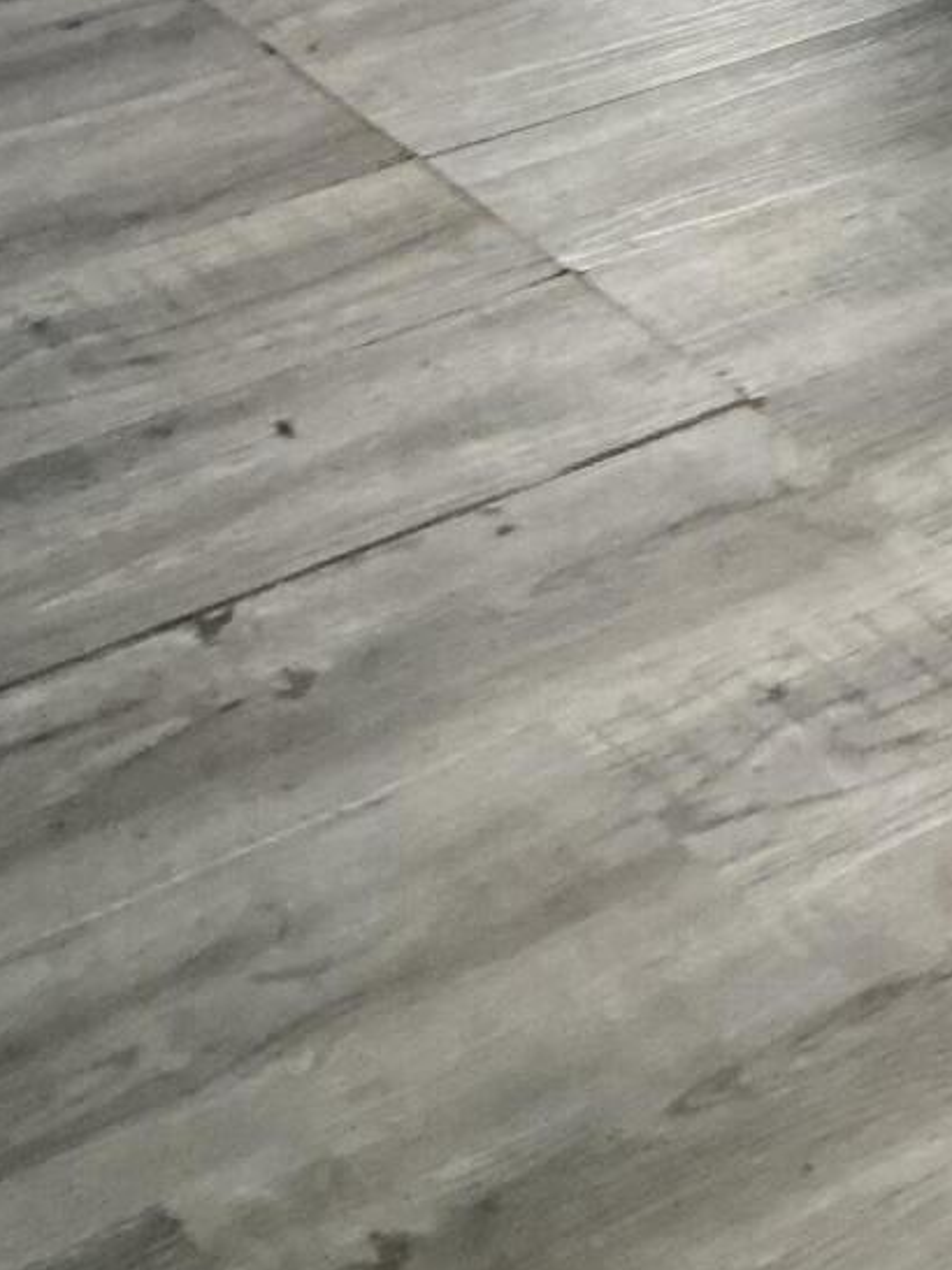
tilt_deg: -11.5
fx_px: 3888
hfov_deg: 13.5
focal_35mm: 106
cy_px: -991
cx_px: 1212
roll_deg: -4.1
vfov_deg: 15.9
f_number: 1.8
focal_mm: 3
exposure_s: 1/30
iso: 320
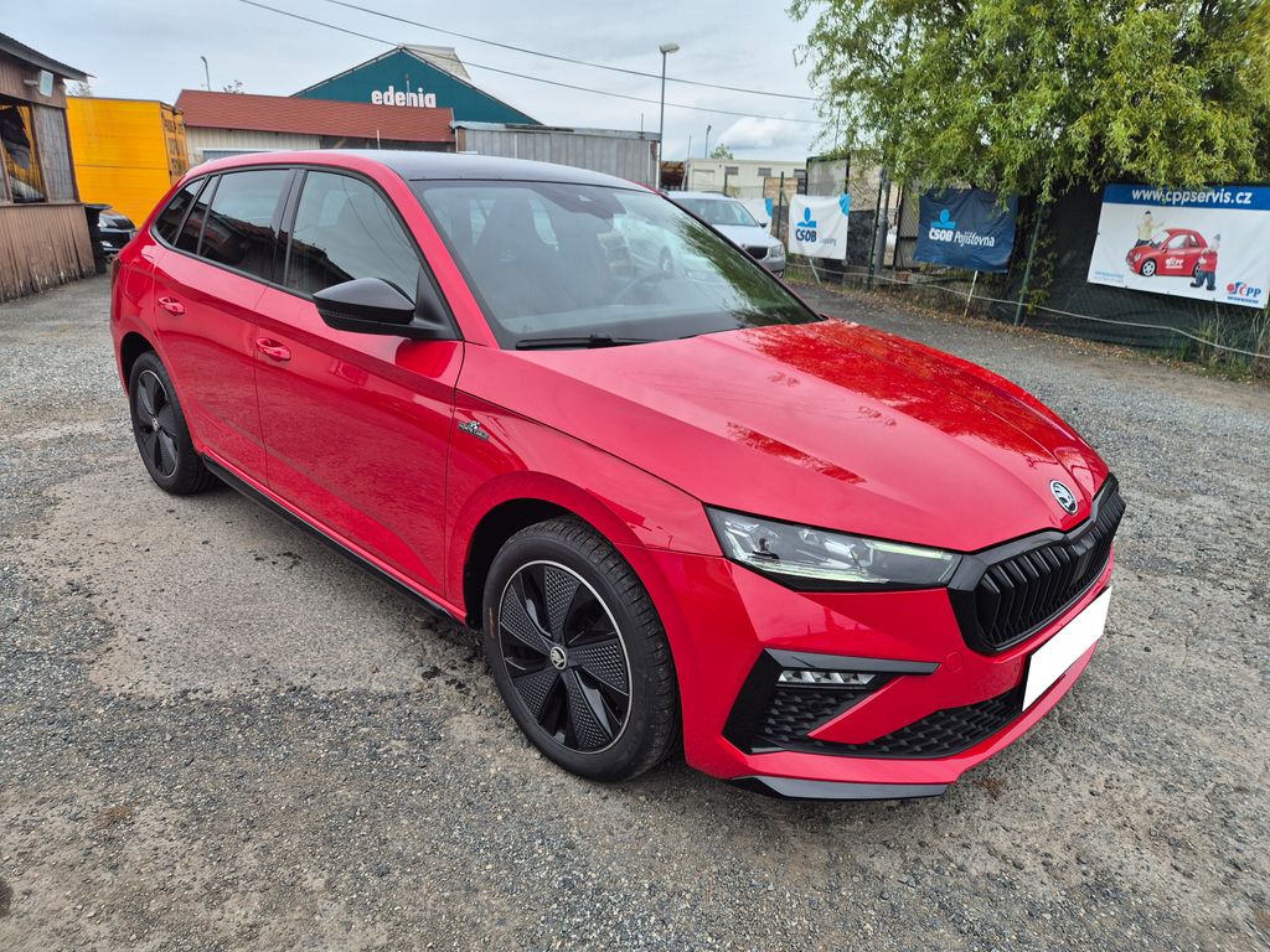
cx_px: 635
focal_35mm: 23
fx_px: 844
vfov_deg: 58.9
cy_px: 476
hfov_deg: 73.9
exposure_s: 1/950
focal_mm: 5.4
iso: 25
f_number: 1.8
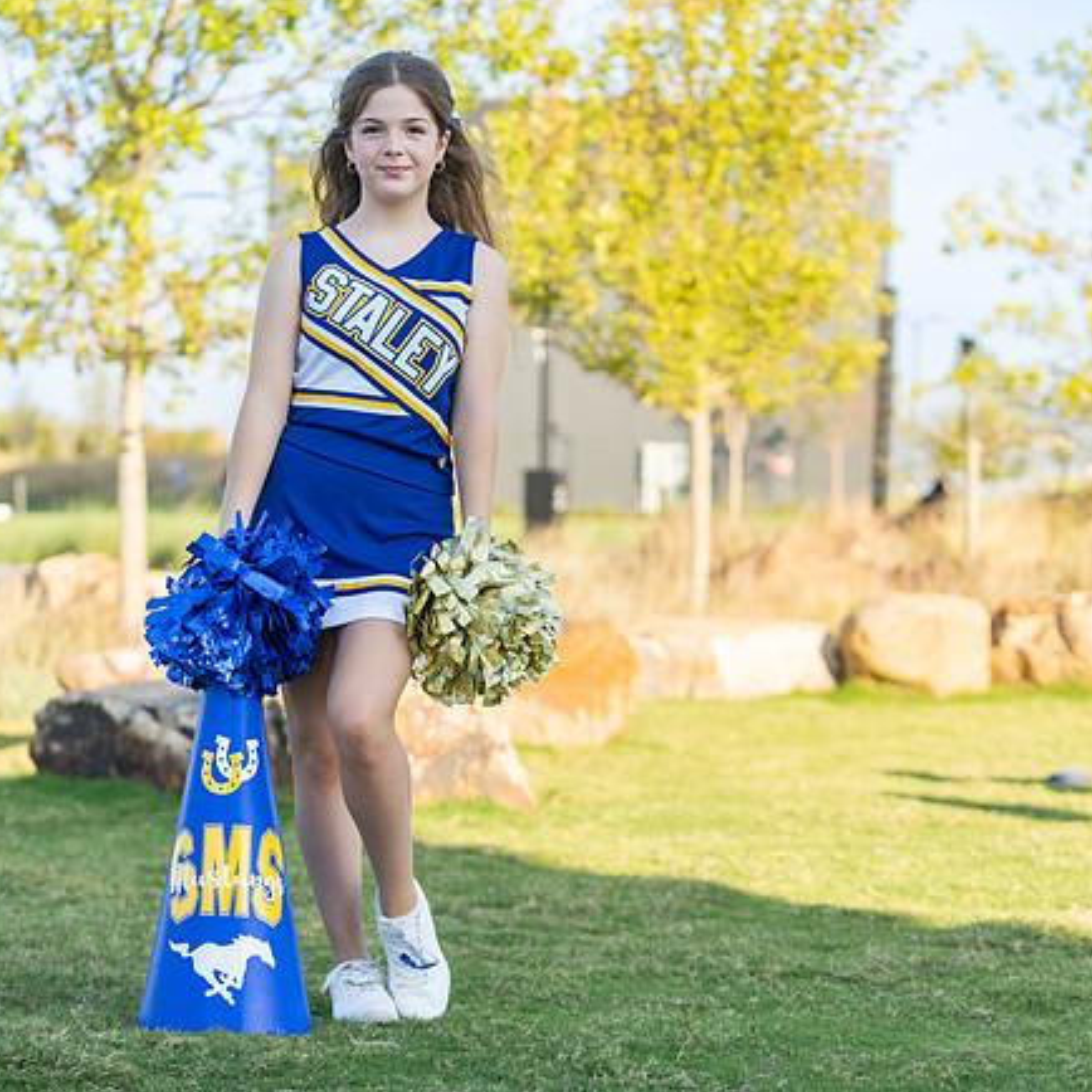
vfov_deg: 18.1
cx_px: 459
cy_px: 573
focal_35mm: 96
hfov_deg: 18.1
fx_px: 3426
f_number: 3.2
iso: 100
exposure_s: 1/400
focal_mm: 70
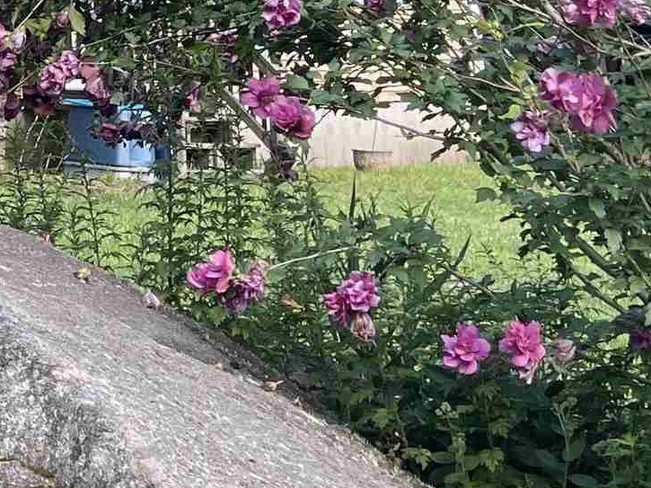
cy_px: -361
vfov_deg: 12.8
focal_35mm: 106
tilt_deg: +10.3
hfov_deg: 17.4
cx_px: -210
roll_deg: +0.8
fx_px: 1992
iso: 32
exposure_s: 1/306
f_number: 1.6
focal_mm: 5.1
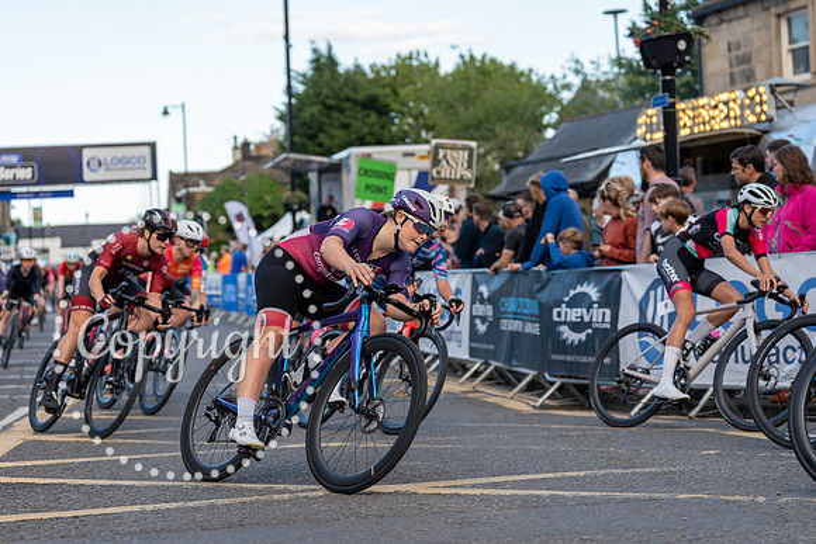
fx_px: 1746
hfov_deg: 26.3
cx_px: 408
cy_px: 272
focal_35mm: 77
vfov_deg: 17.7
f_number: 3.2
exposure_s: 1/1000
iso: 250
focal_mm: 77
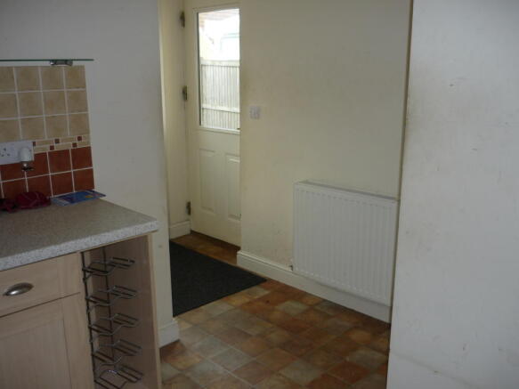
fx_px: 495
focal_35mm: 33
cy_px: 194
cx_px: 260
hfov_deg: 55.4
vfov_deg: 42.9
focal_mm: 5.5
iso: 100
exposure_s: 1/30
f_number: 2.8
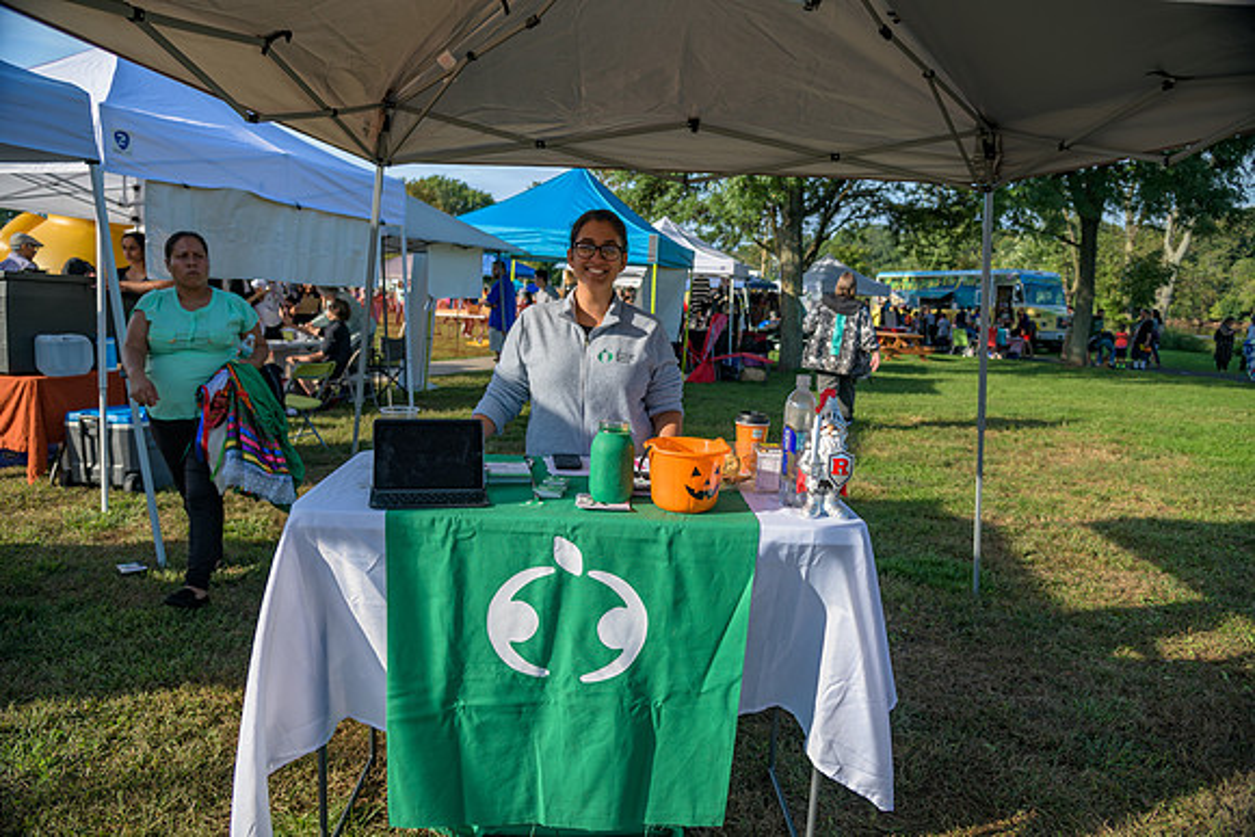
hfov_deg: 73.7
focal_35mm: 24
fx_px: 837
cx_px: 628
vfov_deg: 53.2
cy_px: 418
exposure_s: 1/200
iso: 72
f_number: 4
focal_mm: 24
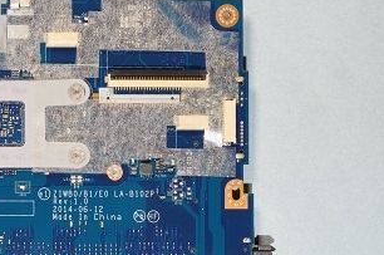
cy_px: 117
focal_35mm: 99
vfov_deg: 13.7
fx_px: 1057
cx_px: -5
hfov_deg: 19.9
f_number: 8
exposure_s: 1/5
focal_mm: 27
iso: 100
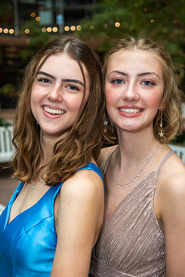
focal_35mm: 54
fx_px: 416
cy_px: 141
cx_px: 92
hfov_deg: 25.1
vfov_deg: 36.9
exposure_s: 1/125
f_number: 2.8
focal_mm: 35
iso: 200
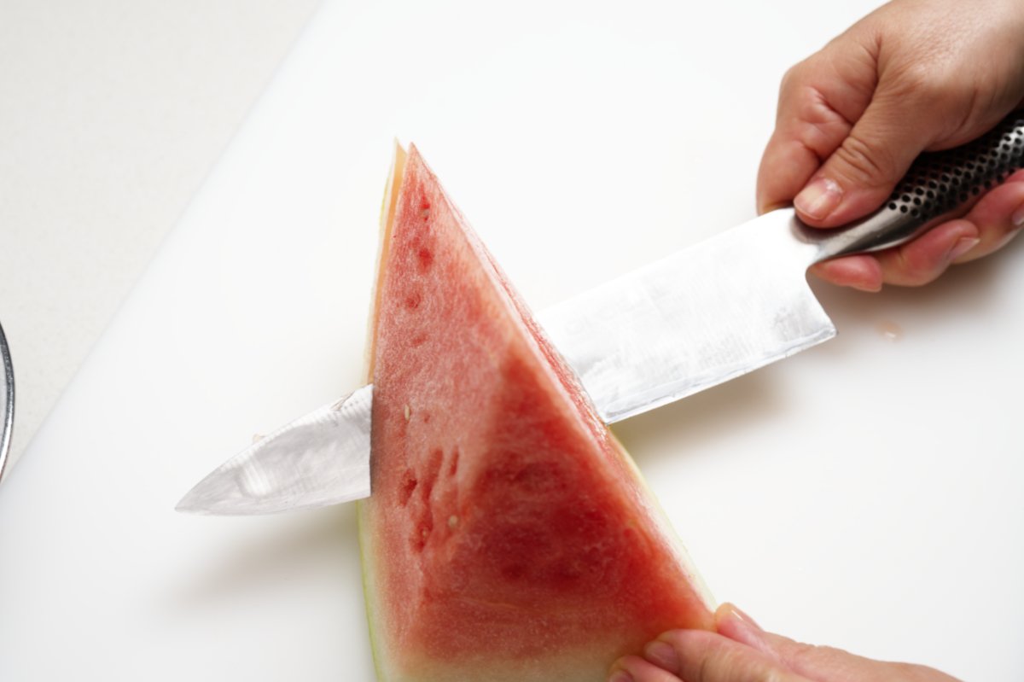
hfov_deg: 36.9
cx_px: 512
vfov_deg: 25.0
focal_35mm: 54
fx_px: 1535
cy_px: 341
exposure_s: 1/200
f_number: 8
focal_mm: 54
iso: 200
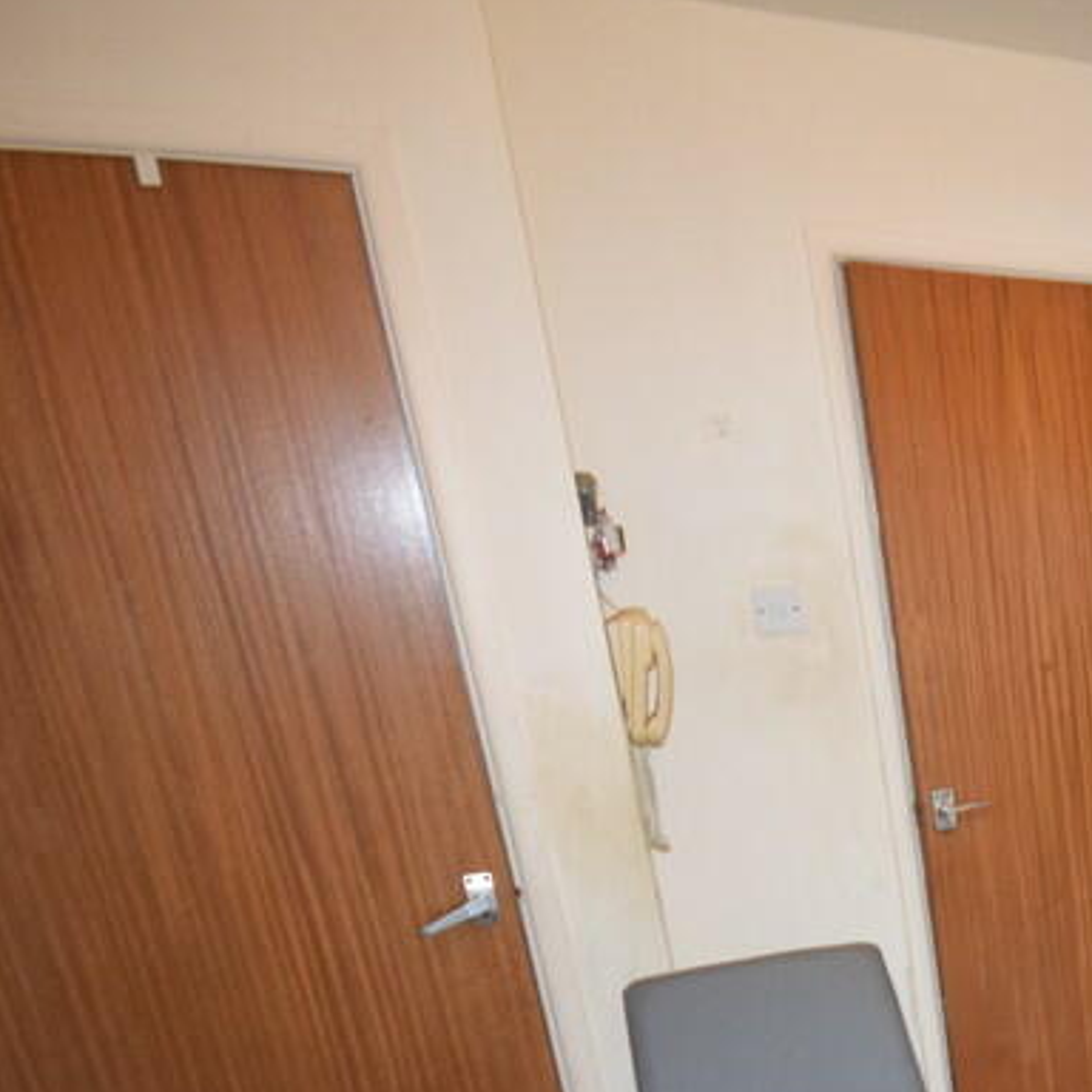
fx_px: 1213
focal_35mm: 34
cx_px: 1356
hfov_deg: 35.9
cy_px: 937
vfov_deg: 45.0
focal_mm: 10
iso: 1400
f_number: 4
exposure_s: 1/60
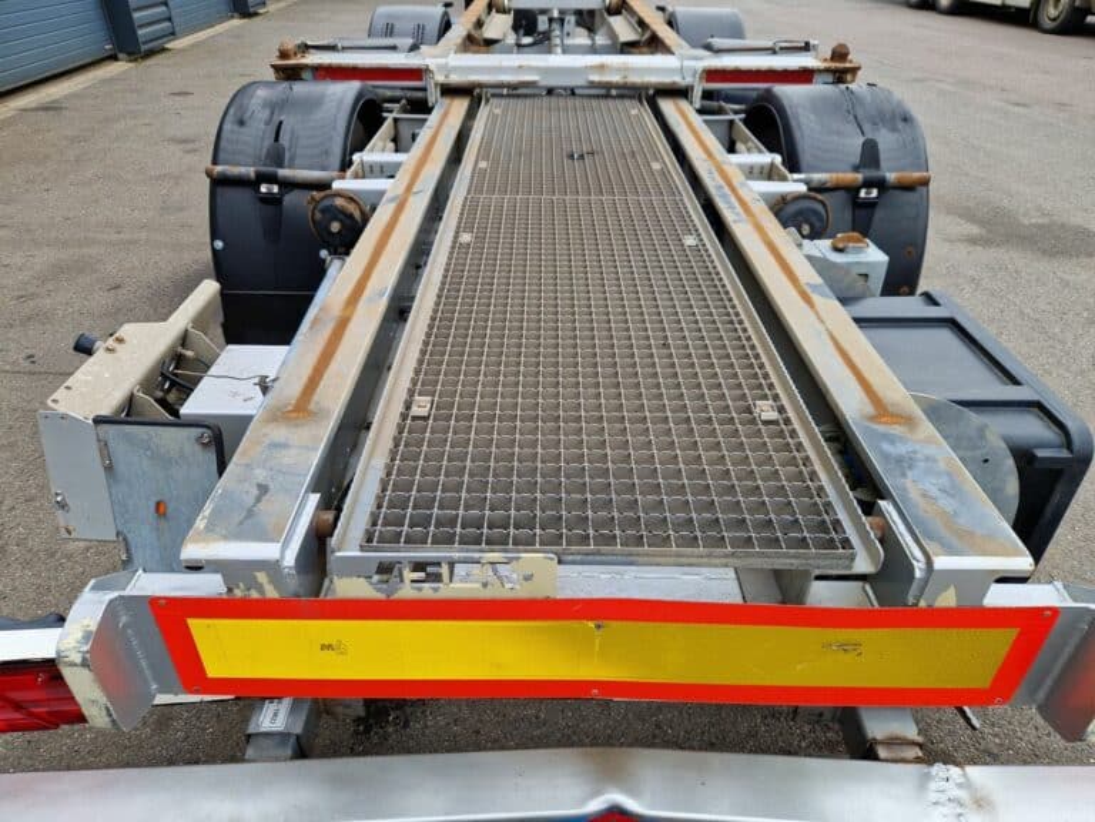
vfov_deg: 58.9
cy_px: 411
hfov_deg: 73.9
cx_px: 548
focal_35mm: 23
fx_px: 728
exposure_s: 1/1859
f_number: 1.8
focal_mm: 5.4
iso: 50
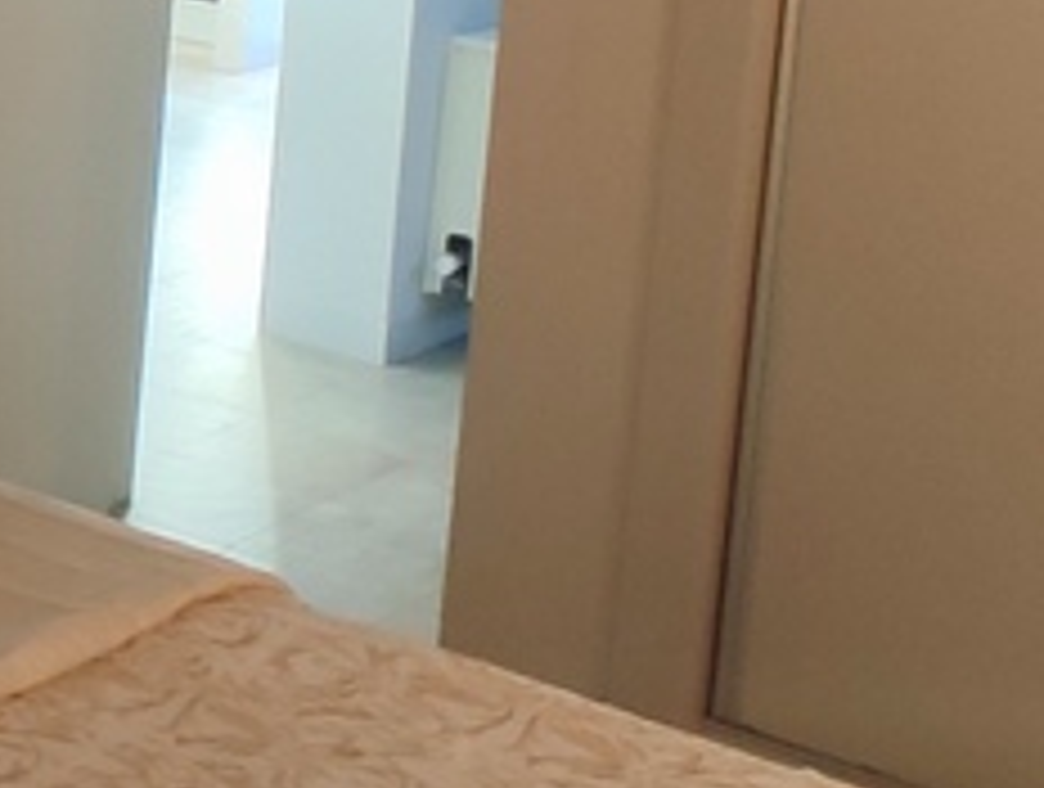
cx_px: -328
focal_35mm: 88
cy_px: -122
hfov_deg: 20.3
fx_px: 2660
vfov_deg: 16.3
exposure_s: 1/33
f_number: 2.2
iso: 113
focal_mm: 1.65
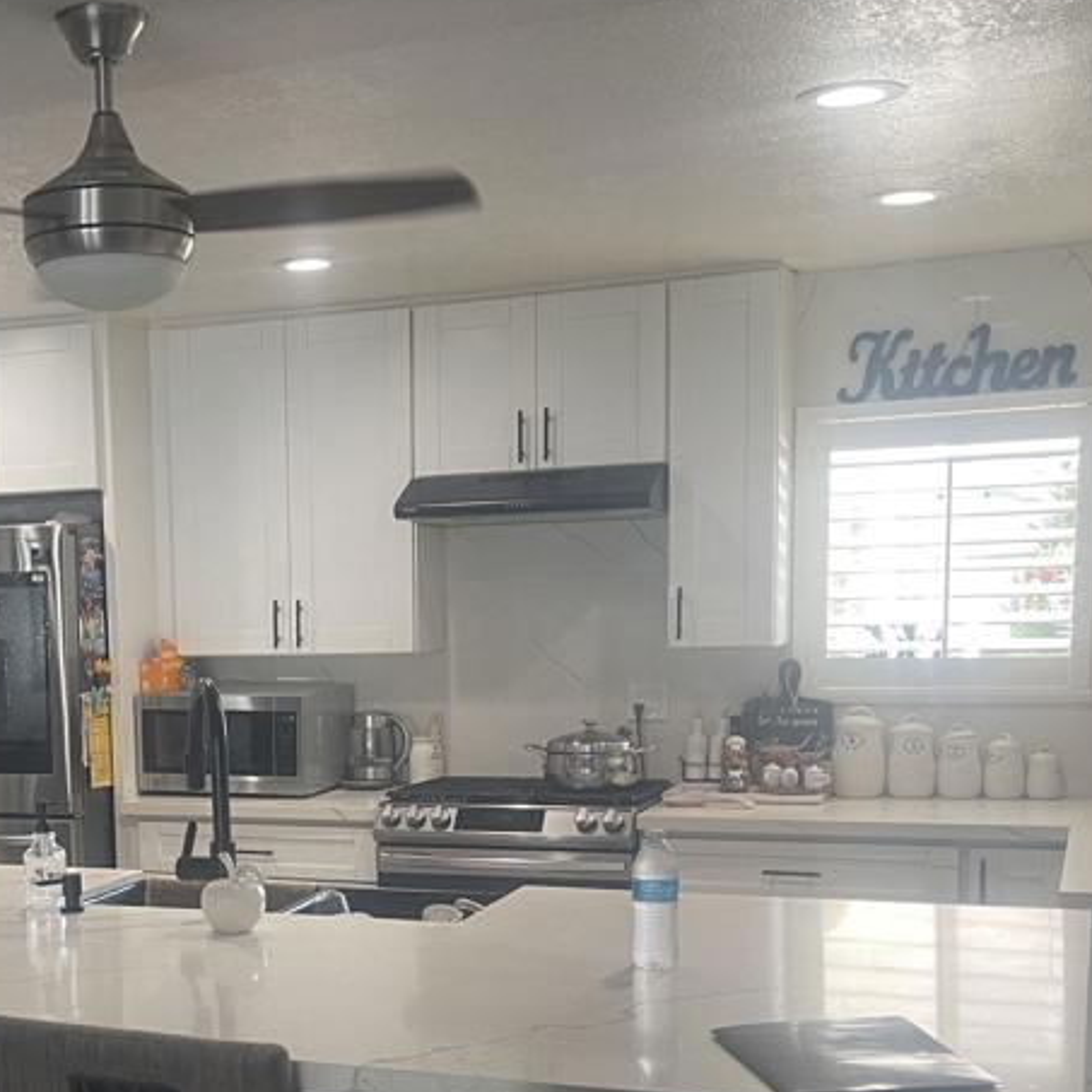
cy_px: 812
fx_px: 1785
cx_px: 200
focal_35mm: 50
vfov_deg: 33.4
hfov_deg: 33.0
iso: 80
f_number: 1.6
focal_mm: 5.1
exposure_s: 1/60
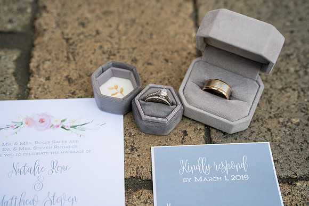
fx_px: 429
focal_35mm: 50
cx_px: 154
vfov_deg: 27.0
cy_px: 103
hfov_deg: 39.6
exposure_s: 1/250
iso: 125
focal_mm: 50
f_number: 2.8
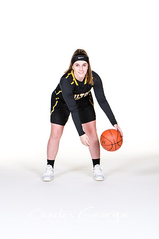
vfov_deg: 17.5
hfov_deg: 11.7
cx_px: 80
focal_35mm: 117
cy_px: 120
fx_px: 775
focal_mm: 78
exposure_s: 1/160
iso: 200
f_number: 6.3
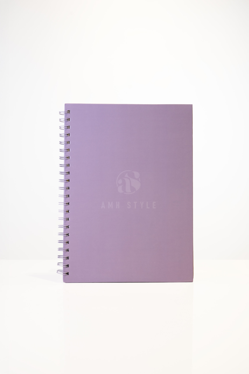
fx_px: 550
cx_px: 124
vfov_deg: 37.5
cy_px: 187
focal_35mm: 53
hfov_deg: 25.5
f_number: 7.1
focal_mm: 53
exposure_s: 1/40
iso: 200
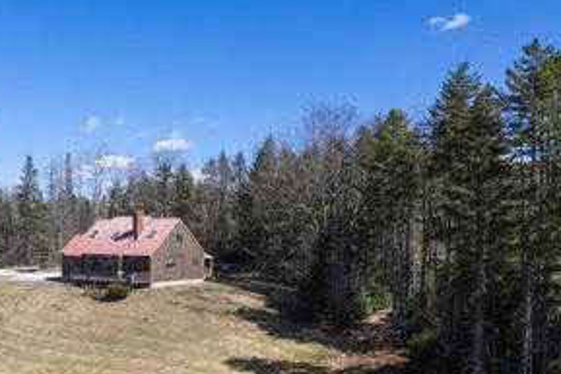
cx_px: 115
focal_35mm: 38
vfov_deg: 34.4
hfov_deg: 47.9
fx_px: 592
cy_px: 276
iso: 120
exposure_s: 1/160
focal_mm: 8.38
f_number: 2.8
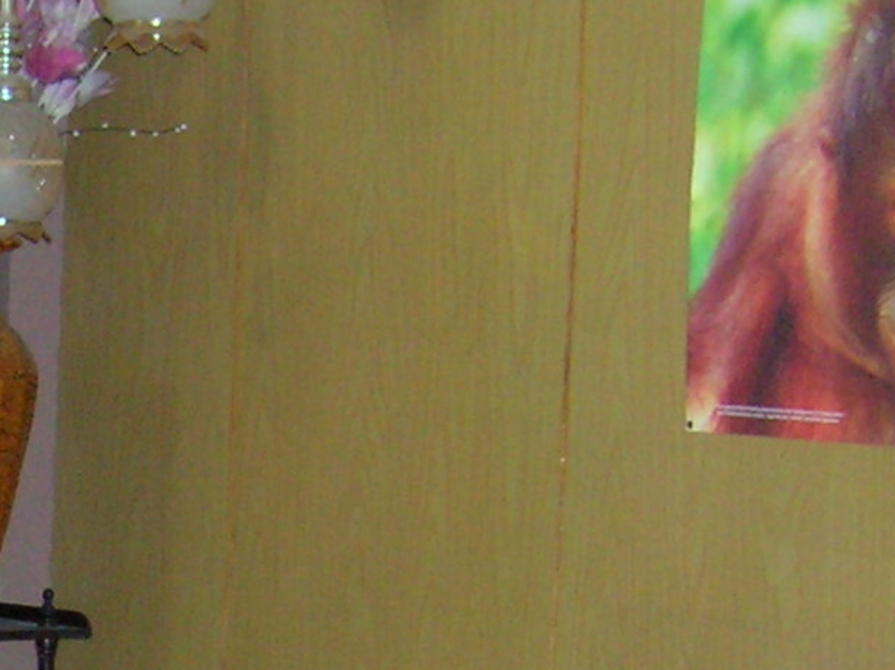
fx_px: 3256
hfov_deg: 14.9
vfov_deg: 11.6
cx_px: -290
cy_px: 692
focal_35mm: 126
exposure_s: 1/60.1
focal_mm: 5.7
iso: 200
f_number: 2.9
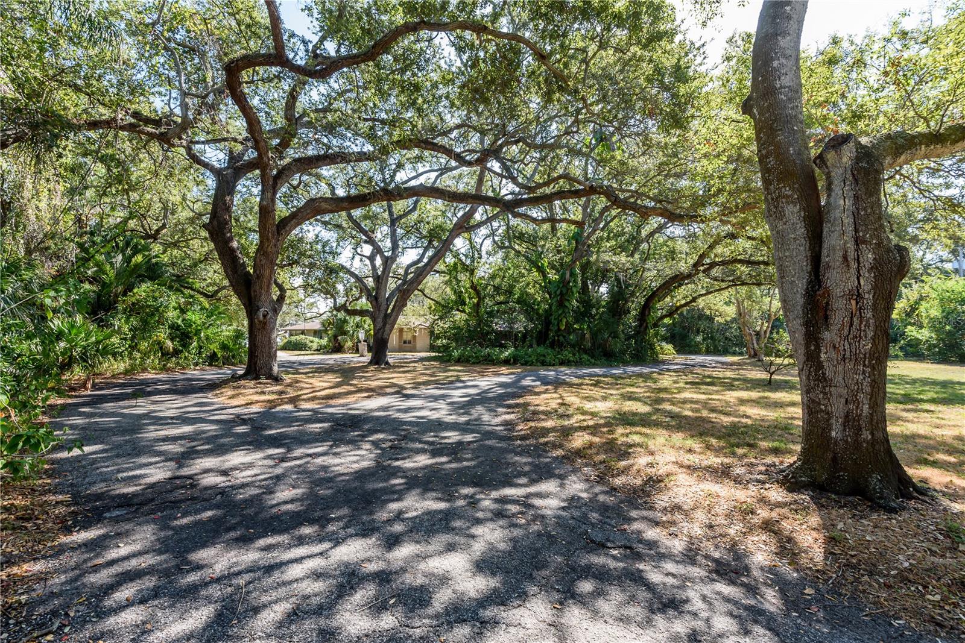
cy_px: 322
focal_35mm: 16
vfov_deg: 73.8
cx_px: 482
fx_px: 429
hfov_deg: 96.7
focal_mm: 16
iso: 320
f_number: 10
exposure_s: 1/60
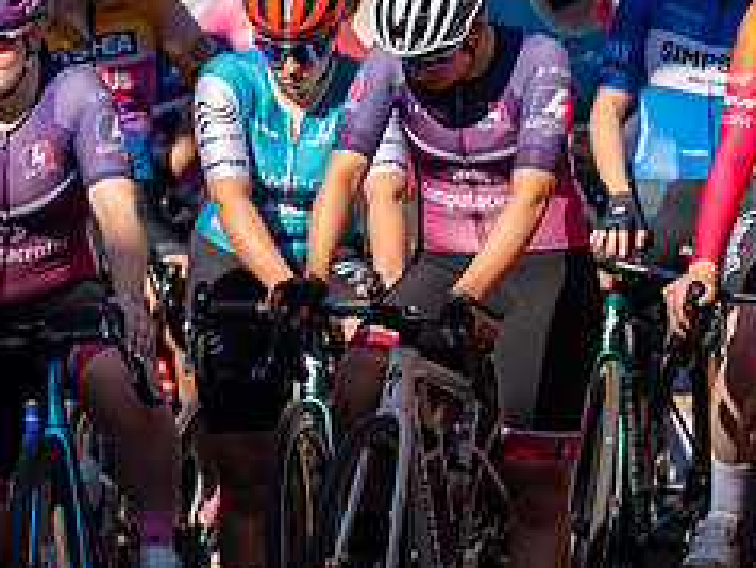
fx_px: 10270
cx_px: 0
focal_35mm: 470
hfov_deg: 4.2
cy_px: 56
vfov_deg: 3.2
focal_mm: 200
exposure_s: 1/1250
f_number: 2.8
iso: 100
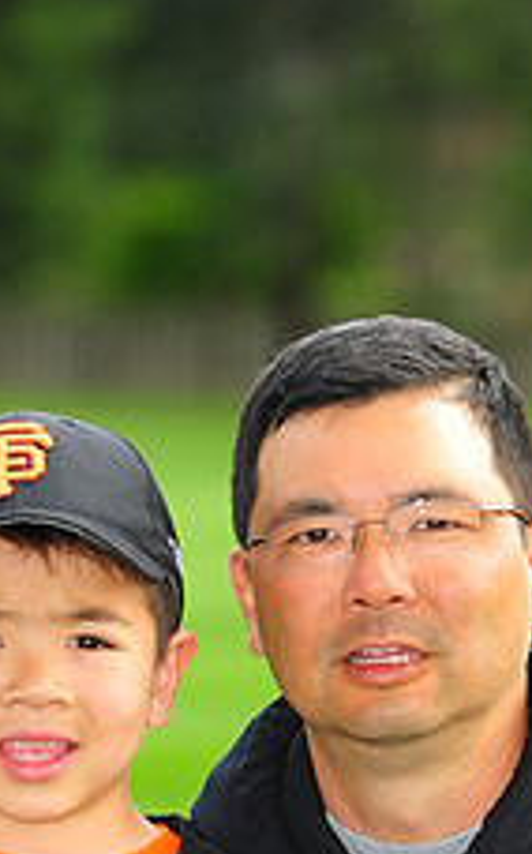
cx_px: 352
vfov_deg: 4.9
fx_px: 9954
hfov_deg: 3.1
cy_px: 1015
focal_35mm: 428
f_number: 4
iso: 400
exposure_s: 1/1000
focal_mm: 165
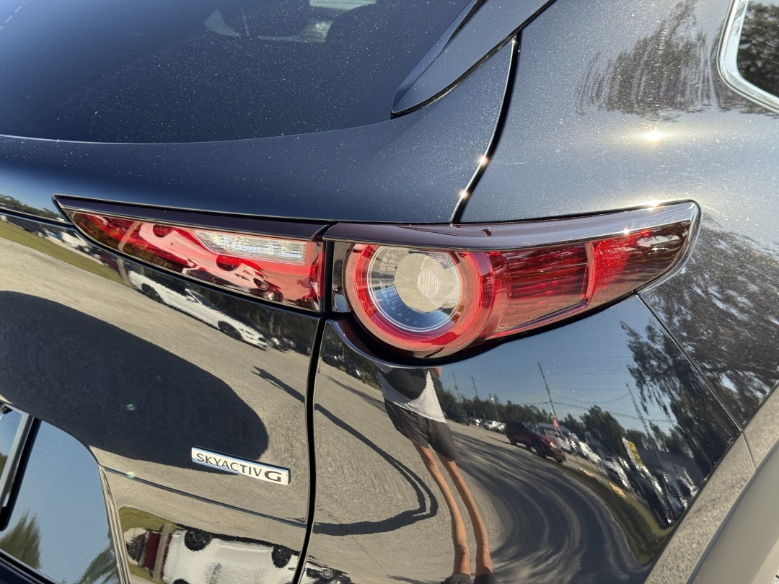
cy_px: 292
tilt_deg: -17.4
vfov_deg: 30.3
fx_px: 1080
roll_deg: -1.3
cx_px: 390
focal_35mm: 48
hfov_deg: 39.7
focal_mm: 6.76
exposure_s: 1/669
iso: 100
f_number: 1.78
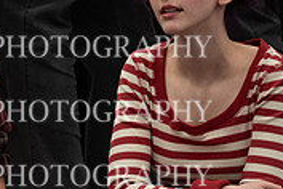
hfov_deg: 3.3
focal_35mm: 625
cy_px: 14
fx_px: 4913
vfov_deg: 2.2
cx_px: -19
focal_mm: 191
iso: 5000
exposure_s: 1/160
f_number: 5.6
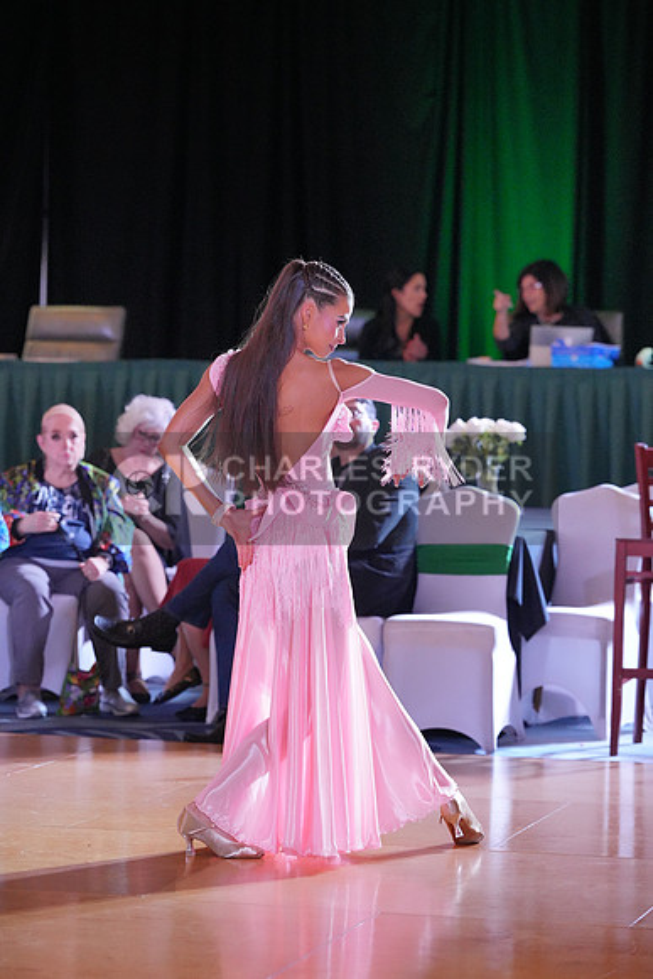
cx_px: 326
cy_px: 490
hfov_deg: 10.6
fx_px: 3535
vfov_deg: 15.8
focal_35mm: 130
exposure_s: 1/500
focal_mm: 130
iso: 6400
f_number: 3.5
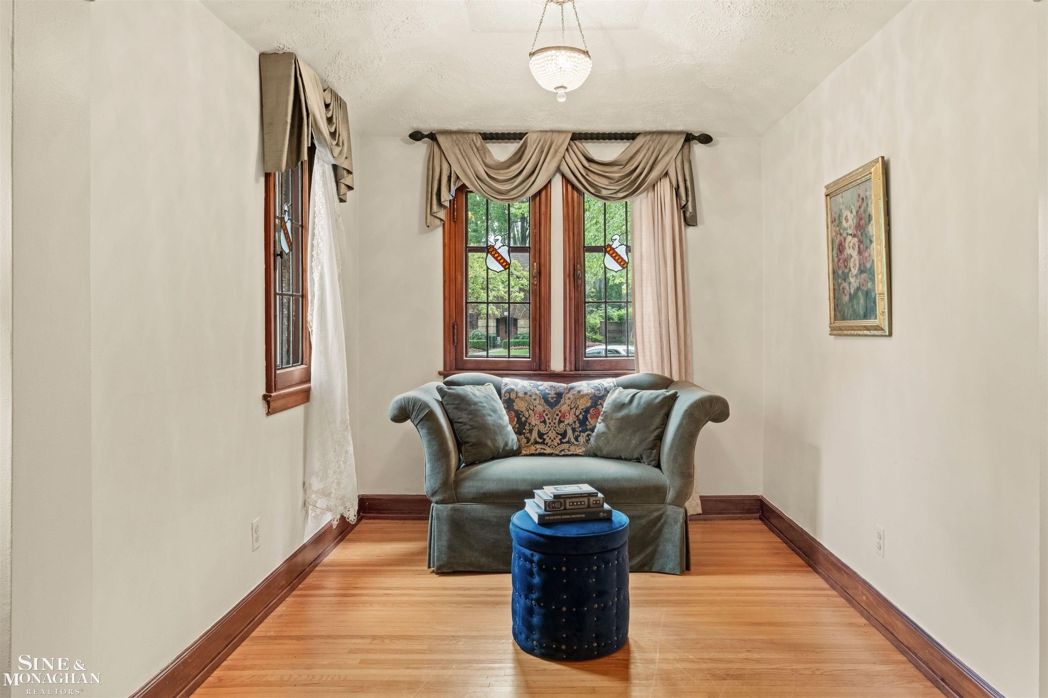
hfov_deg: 73.7
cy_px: 349
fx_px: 699
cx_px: 524
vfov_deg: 53.1
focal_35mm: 24
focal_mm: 15.8
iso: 800
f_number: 8
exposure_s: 1
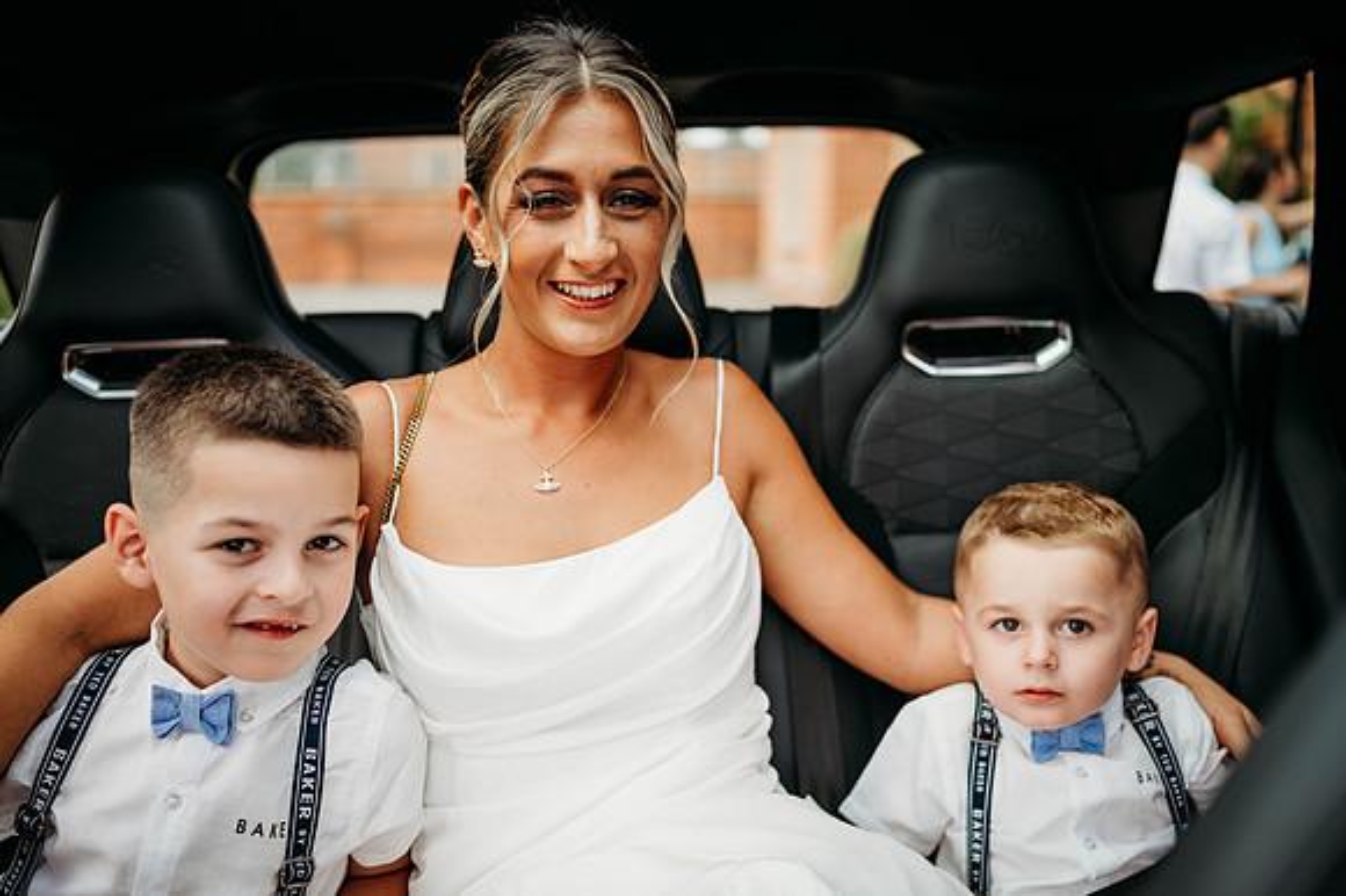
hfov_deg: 54.5
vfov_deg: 37.8
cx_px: 673
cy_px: 448
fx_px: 1308
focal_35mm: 35
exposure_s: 1/200
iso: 280
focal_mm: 35
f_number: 1.8
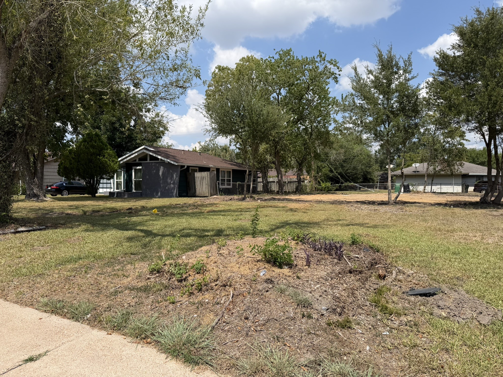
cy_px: 188
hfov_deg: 71.6
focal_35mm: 24
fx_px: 349
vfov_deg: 56.8
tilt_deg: -1.0
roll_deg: -2.3
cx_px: 252
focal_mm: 6.76
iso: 80
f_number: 1.78
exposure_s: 1/4975
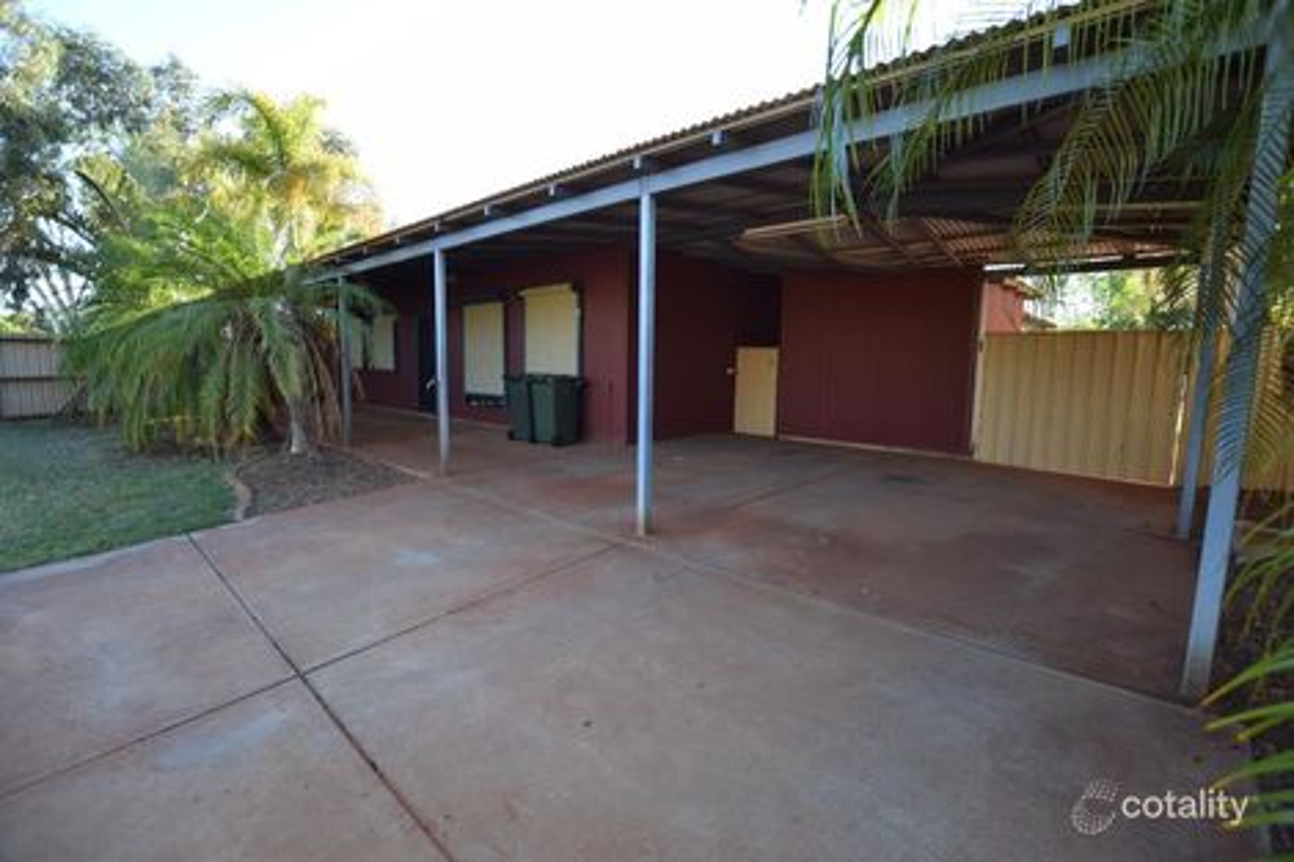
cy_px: 431
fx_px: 539
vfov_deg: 77.3
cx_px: 647
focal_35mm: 15
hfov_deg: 100.4
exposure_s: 1/160
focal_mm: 10
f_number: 4
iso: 125
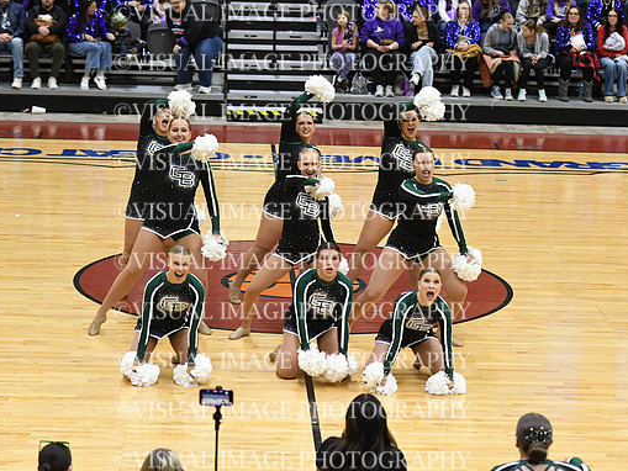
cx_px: 292
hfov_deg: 17.1
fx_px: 2087
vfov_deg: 12.9
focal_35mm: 115
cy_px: 236
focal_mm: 70
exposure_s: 1/400
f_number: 2.8
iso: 3200
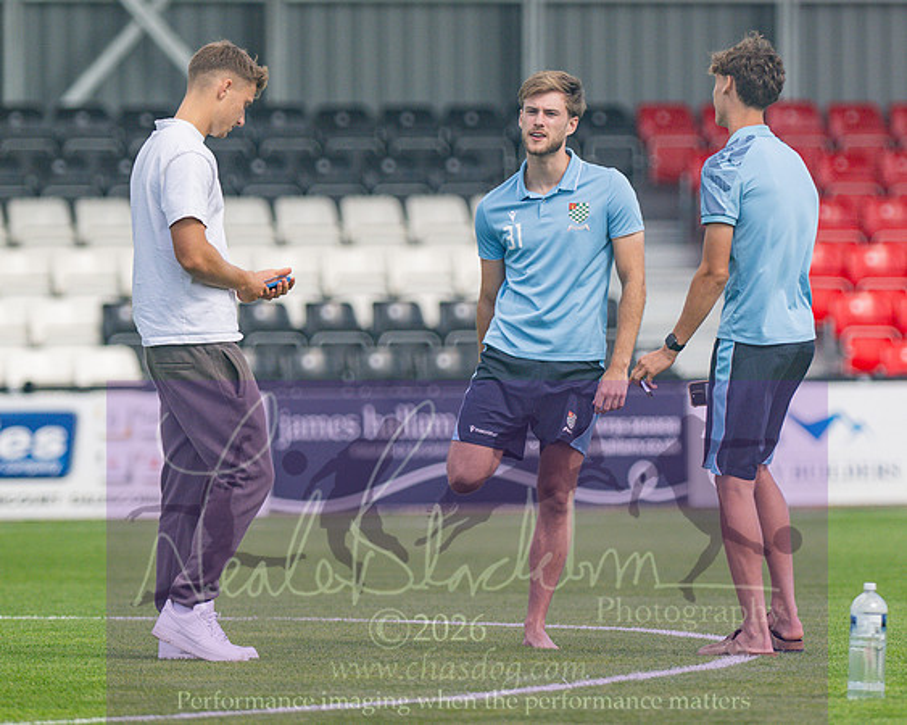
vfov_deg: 3.1
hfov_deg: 3.8
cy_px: 251
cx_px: 502
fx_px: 13564
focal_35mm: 505
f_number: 4
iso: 400
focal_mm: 300
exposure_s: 1/3200
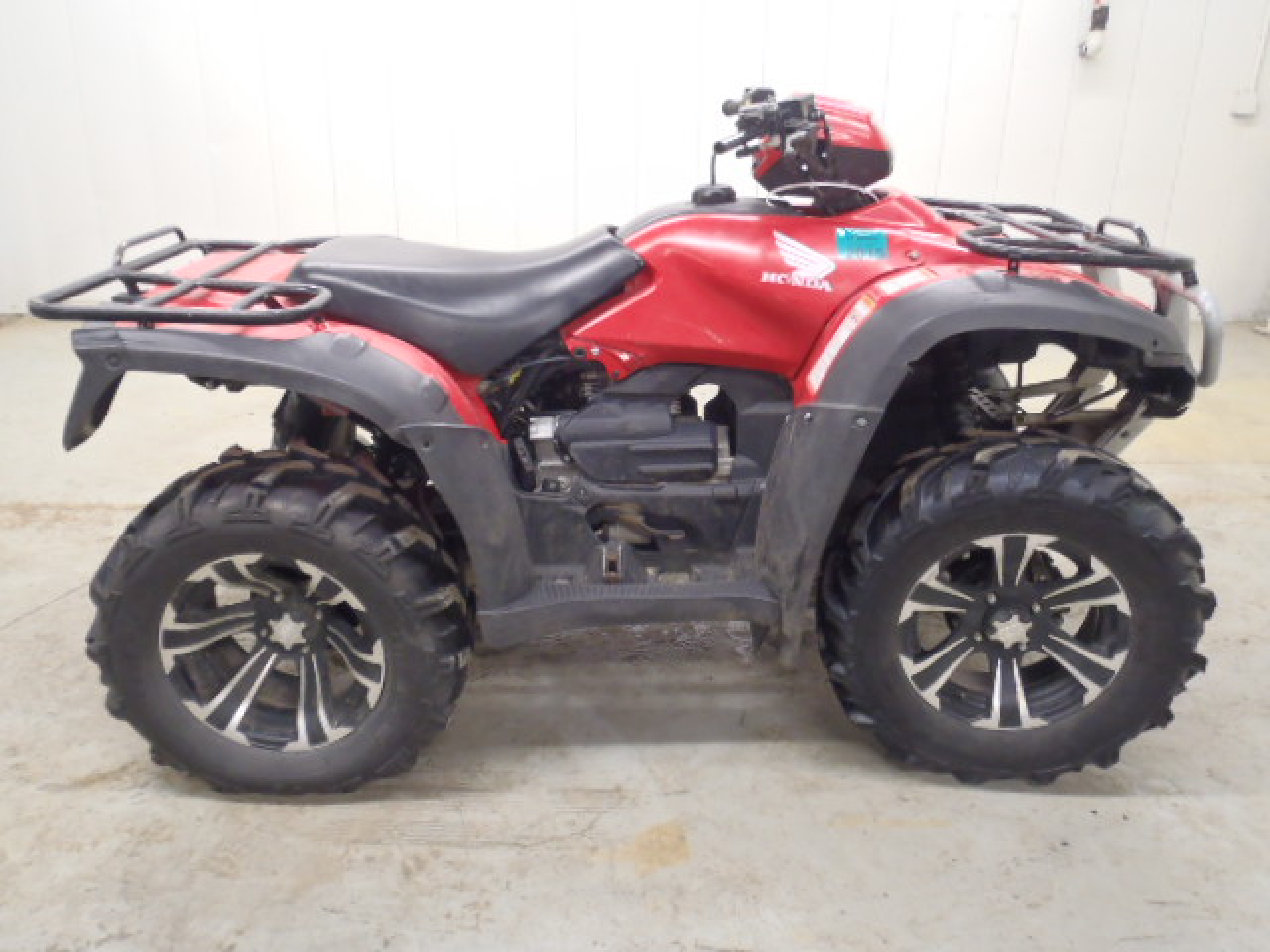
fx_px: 1027
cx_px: 635
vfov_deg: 49.7
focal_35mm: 28
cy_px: 476
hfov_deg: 63.4
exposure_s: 1/8
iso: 200
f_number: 3.5
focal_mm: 5
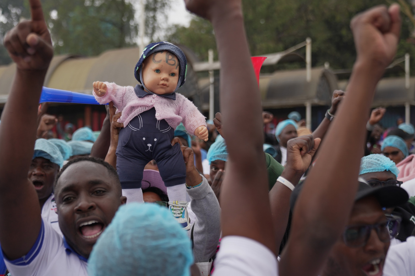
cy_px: 136
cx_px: 196
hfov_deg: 38.2
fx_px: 599
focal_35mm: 52
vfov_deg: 26.0
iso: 250
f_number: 2.8
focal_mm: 46
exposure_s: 1/500
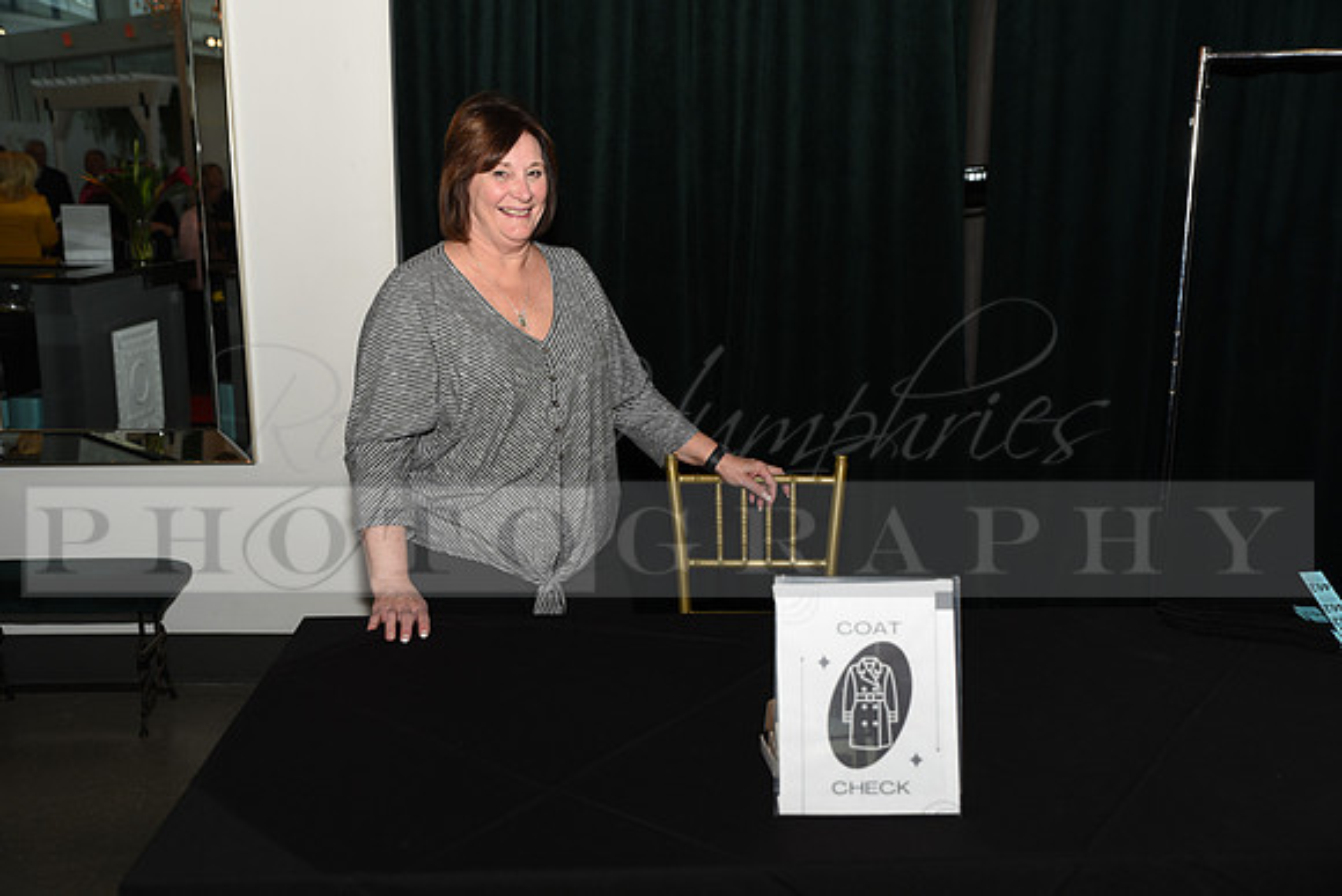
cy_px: 448
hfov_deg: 58.7
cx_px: 671
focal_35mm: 32
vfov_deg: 41.1
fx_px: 1193
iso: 100
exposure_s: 1/60
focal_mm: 32
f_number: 4
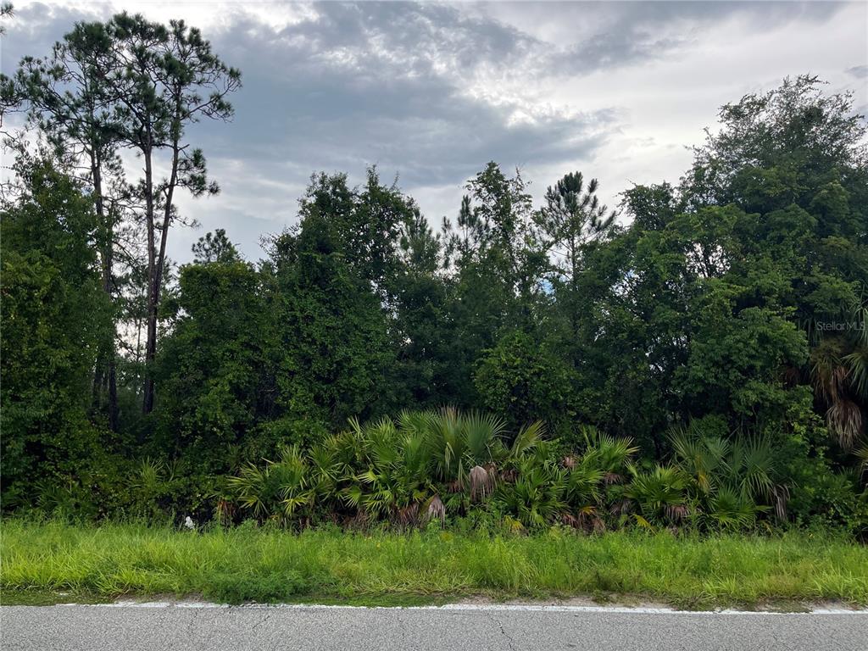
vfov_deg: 53.1
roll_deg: -0.6
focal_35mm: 26
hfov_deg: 67.3
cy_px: 326
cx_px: 434
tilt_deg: +7.2
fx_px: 652
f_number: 1.6
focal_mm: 5.1
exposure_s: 1/1163
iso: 50
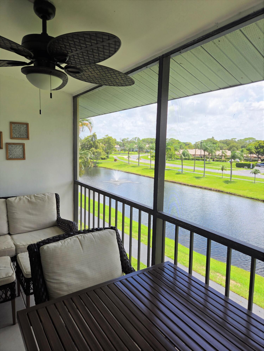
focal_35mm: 23
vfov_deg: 73.9
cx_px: 132
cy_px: 176
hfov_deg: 58.9
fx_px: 234
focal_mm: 5.4
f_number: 1.8
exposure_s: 1/740
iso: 25
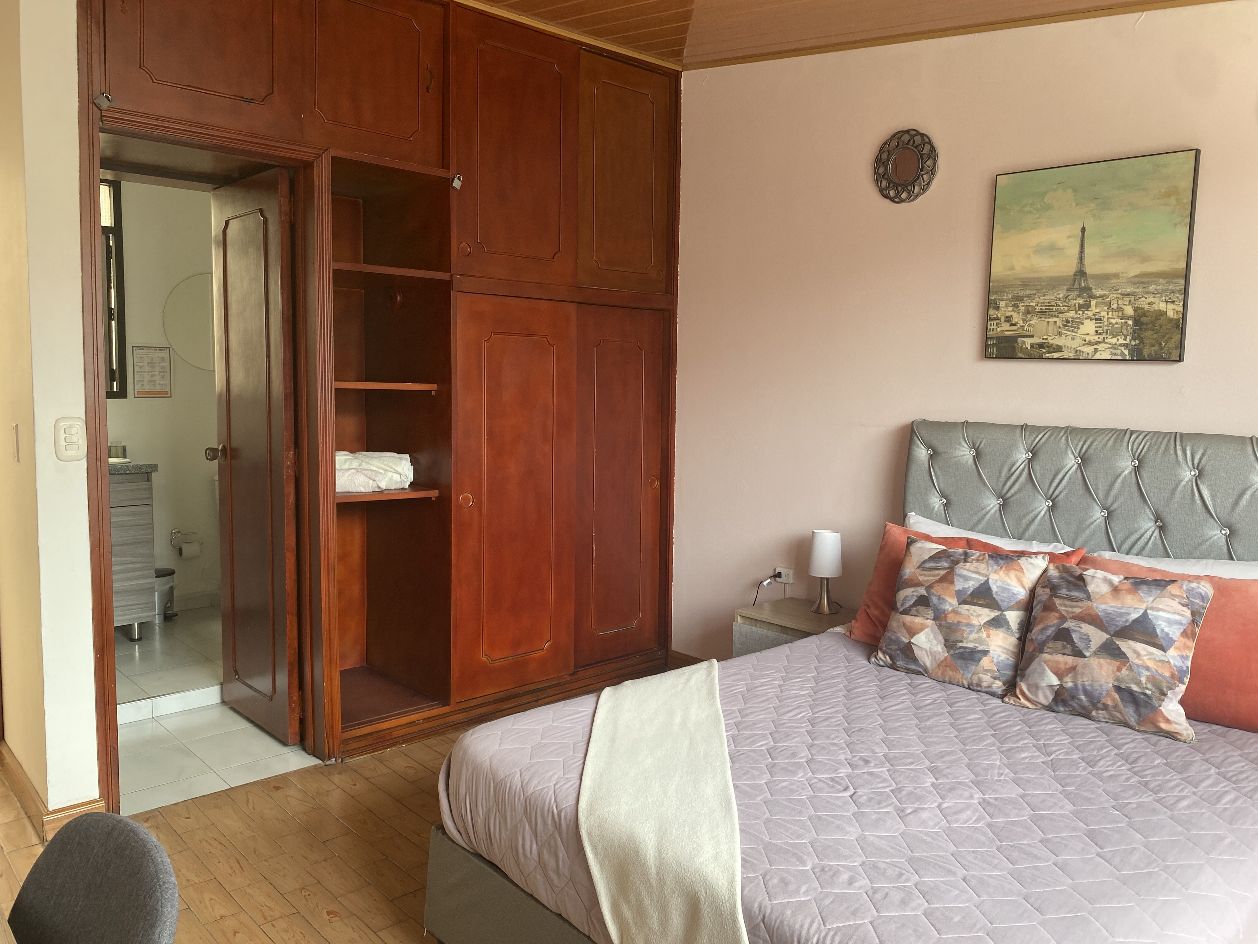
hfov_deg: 67.3
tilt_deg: -5.2
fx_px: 945
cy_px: 472
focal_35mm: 26
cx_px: 629
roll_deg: +0.0
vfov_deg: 53.1
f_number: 1.8
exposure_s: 1/121
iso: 64
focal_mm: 4.25
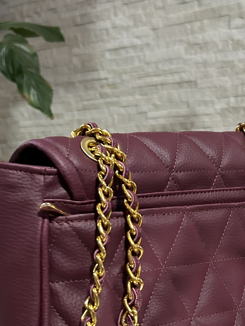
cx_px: 154
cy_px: 268
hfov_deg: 26.5
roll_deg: +1.4
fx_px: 519
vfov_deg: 33.8
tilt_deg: -12.5
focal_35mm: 55
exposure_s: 1/40
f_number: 1.5
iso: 400
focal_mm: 5.7
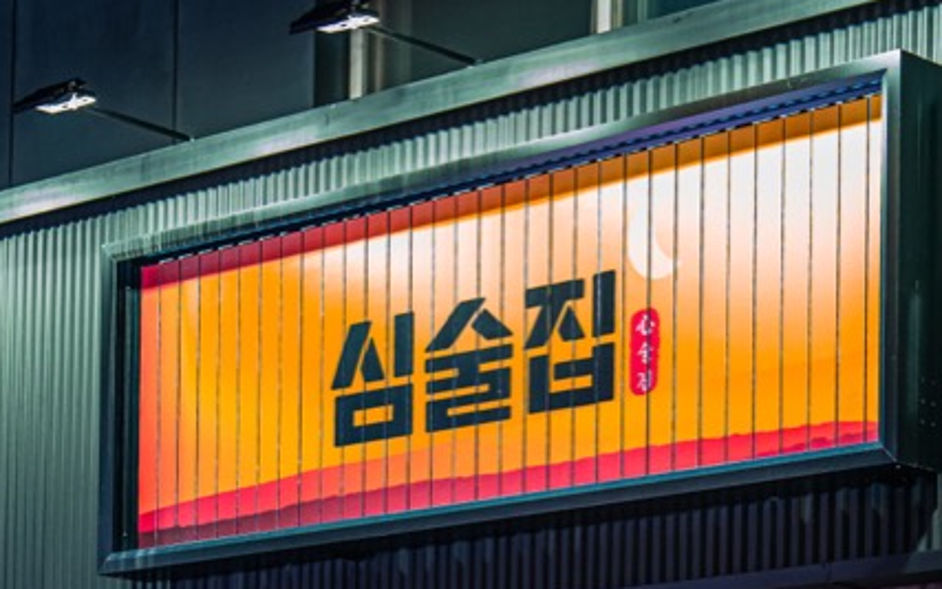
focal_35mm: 86
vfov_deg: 15.0
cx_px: 518
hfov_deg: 24.1
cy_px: 545
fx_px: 2208
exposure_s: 1/400
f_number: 3.2
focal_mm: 50
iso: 5000
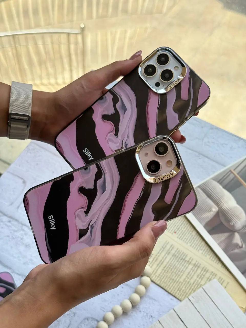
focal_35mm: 48
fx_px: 455
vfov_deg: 39.7
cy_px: 164
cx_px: 123
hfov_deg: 30.3
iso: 64
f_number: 1.78
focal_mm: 6.76
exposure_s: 1/495
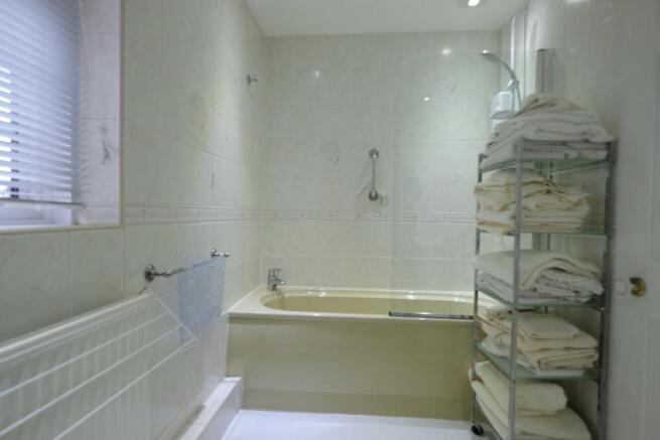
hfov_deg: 90.0
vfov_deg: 67.4
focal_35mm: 18
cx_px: 330
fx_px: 330
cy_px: 220
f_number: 4
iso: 1600
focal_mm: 12
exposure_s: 1/210
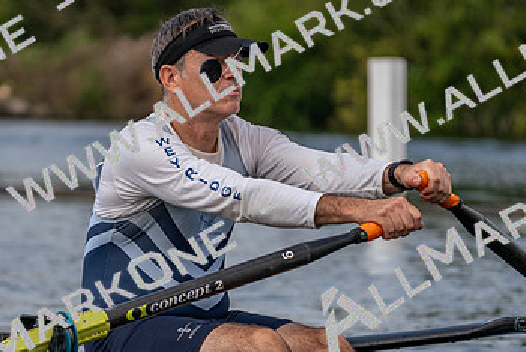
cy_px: 216
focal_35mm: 331
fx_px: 4840
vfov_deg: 4.2
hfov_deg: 6.2
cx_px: 192
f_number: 5.6
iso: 320
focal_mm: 200
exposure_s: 1/1600
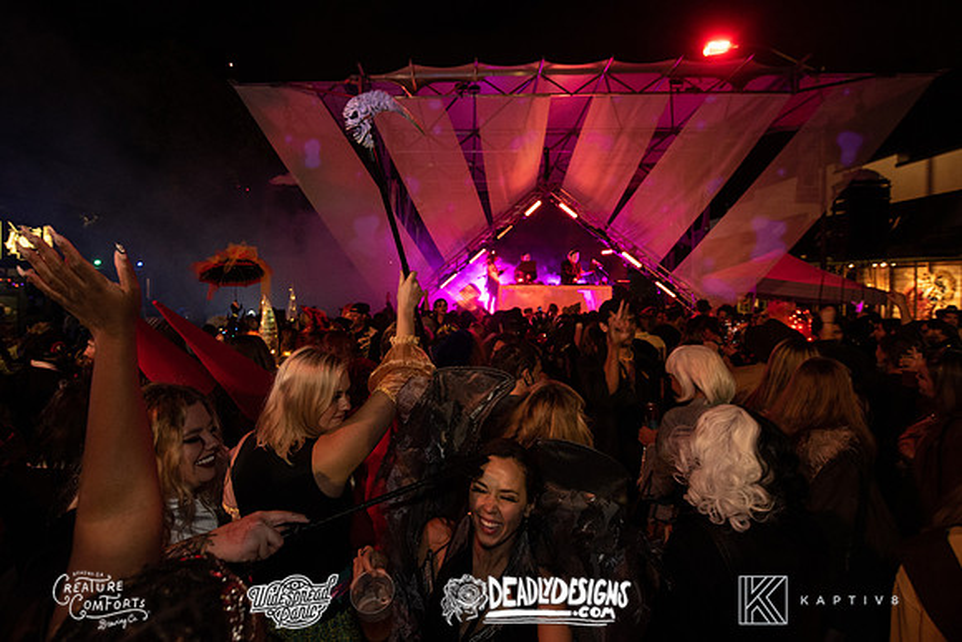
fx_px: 468
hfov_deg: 91.2
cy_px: 286
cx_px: 429
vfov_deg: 68.6
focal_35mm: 18
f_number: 3.5
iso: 2000
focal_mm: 14
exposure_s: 1/60
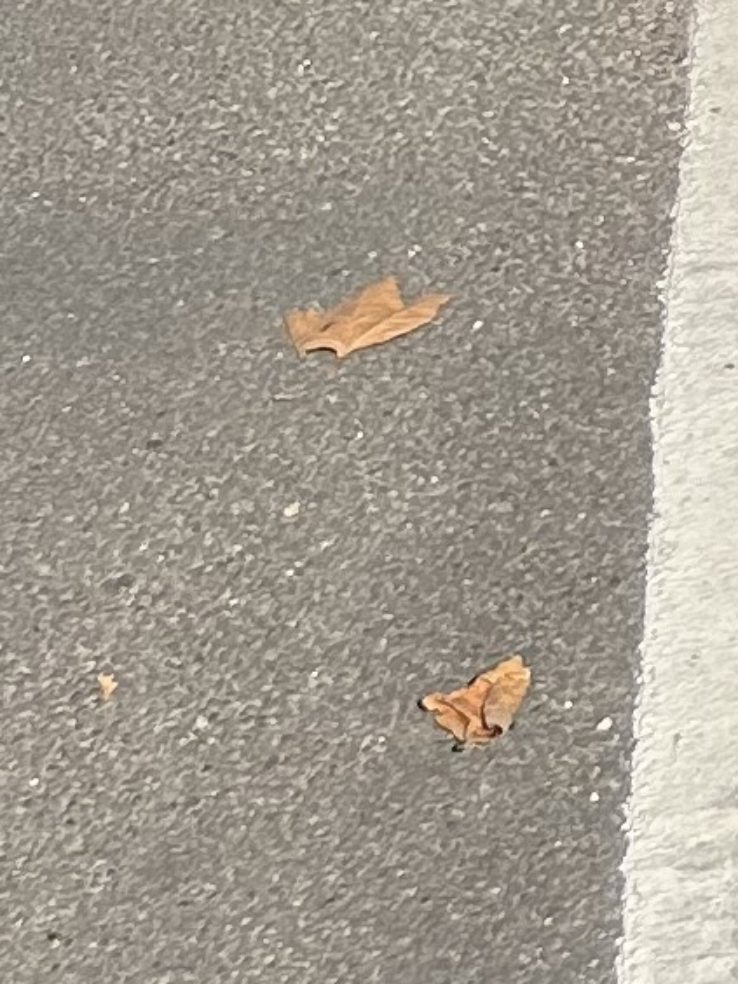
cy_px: -1043
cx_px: 2540
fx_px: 5287
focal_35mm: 186
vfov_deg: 9.8
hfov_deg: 6.8
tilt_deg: -17.4
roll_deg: +2.0
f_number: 1.5
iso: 50
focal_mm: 5.7
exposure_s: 1/5882
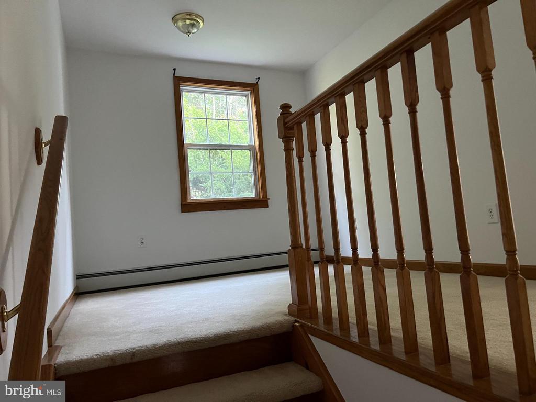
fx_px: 403
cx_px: 268
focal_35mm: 26
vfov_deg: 53.1
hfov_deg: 67.3
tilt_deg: +4.1
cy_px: 201
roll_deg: +4.5
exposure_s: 1/45
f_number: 1.5
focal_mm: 5.7
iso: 500
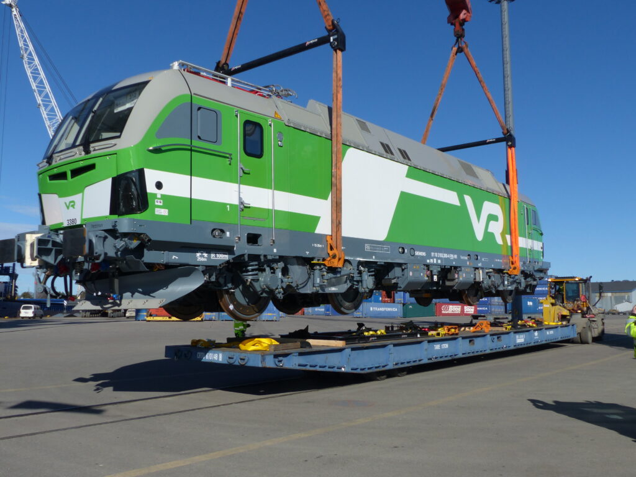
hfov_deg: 56.8
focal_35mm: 32
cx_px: 318
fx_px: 588
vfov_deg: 44.2
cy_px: 238
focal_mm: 5.8
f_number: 4
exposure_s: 1/1600
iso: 100
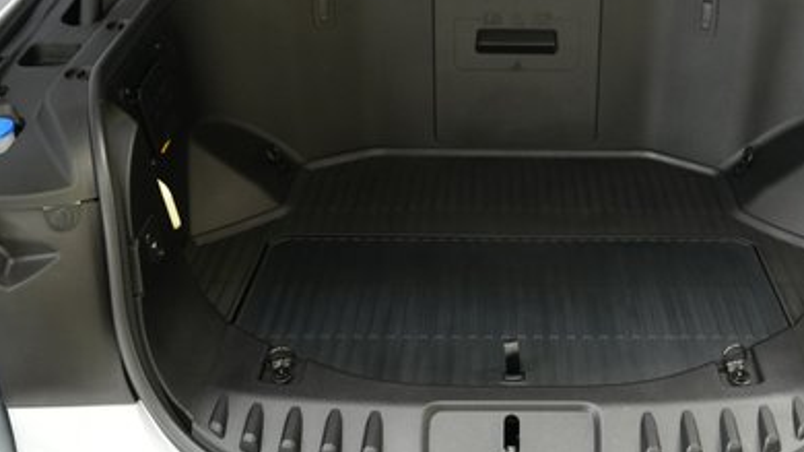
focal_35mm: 43
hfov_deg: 46.8
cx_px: 522
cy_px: 76
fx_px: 916
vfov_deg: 27.0
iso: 2500
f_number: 2.8
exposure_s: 1/160
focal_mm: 25
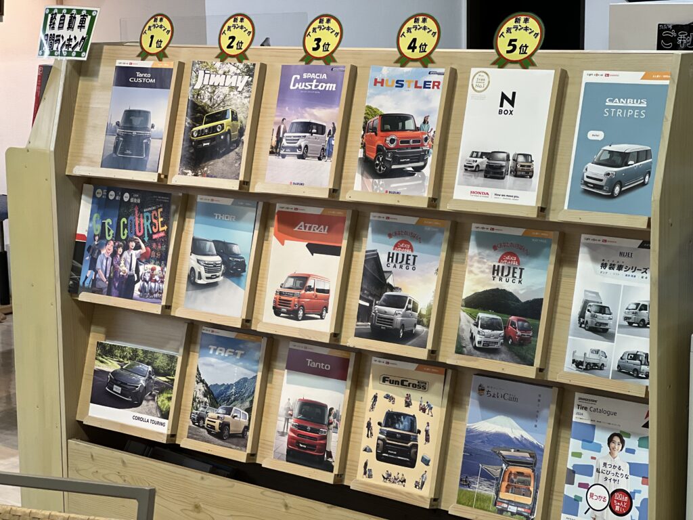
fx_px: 1542
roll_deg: +0.9
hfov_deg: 25.3
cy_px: 260
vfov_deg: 19.1
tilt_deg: -10.4
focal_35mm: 77
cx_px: 346
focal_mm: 9
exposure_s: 1/40
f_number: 2.8
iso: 125
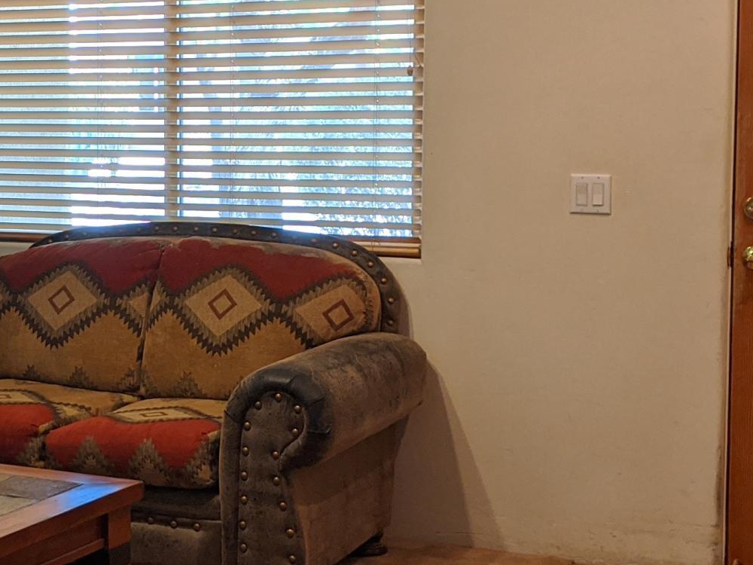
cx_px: 94
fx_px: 1762
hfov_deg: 23.6
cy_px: 249
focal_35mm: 81
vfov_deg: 18.2
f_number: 1.8
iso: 81
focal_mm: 4.44
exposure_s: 1/59.9
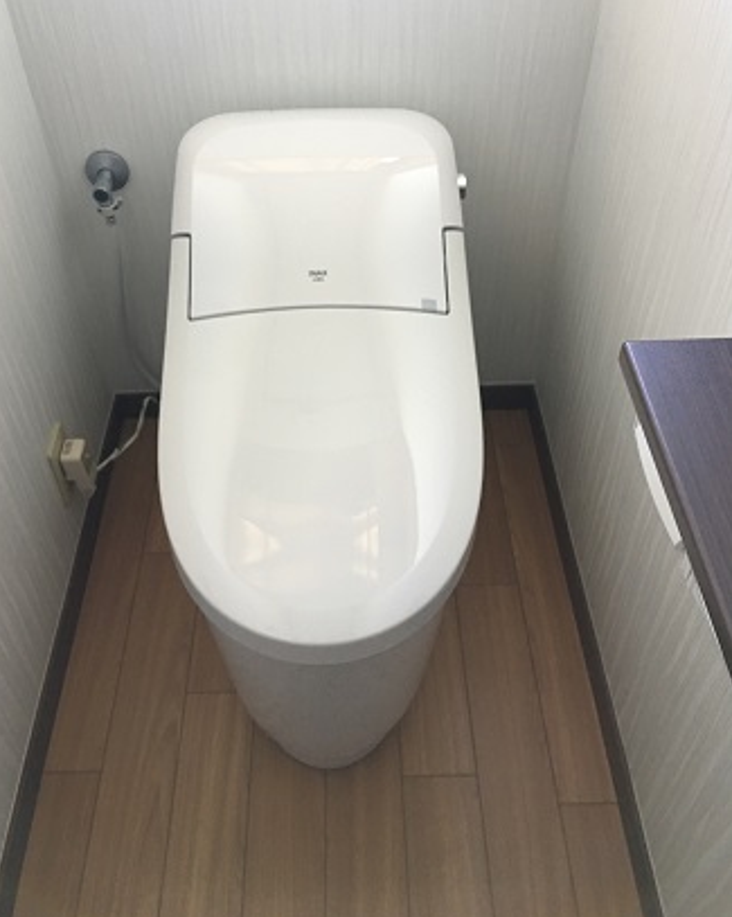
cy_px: 401
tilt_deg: -45.2
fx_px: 895
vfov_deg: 54.1
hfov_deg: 44.5
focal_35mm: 33
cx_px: 336
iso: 64
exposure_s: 1/15
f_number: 2.2
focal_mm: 4.15
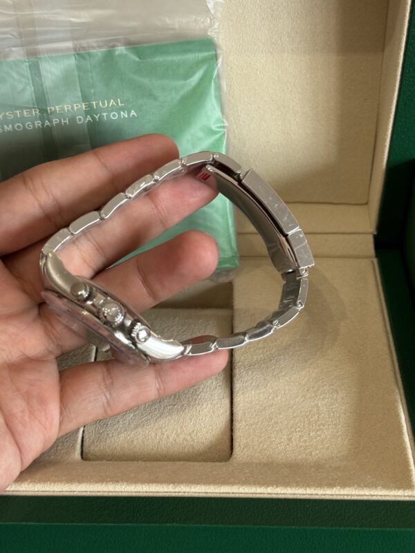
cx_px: 208
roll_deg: -1.1
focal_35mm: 48
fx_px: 767
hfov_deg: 30.3
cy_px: 276
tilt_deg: -36.9
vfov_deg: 39.7
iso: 100
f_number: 1.78
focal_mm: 6.76
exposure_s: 1/82
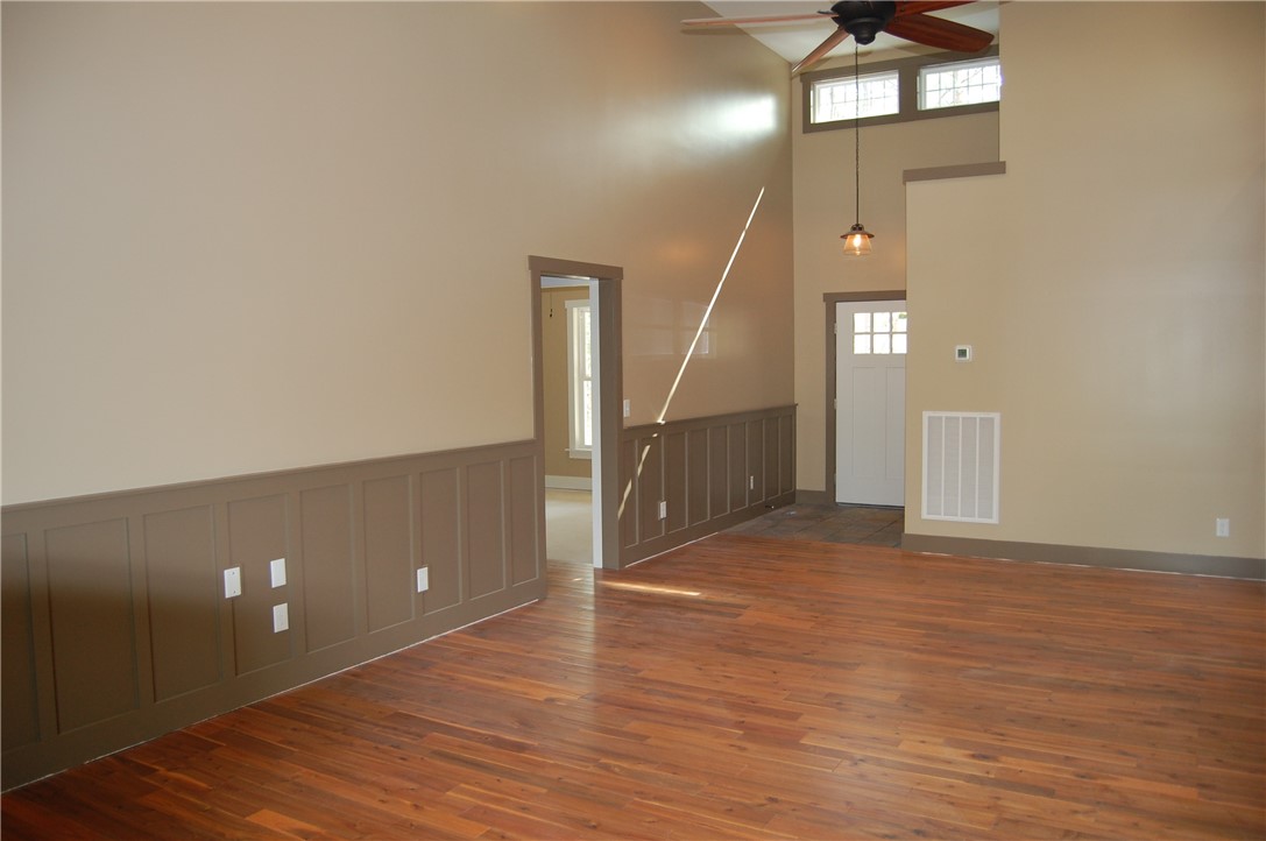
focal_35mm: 27
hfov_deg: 67.4
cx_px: 633
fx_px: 948
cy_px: 420
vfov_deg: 47.8
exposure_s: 1/60
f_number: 3.5
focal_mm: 18
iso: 400
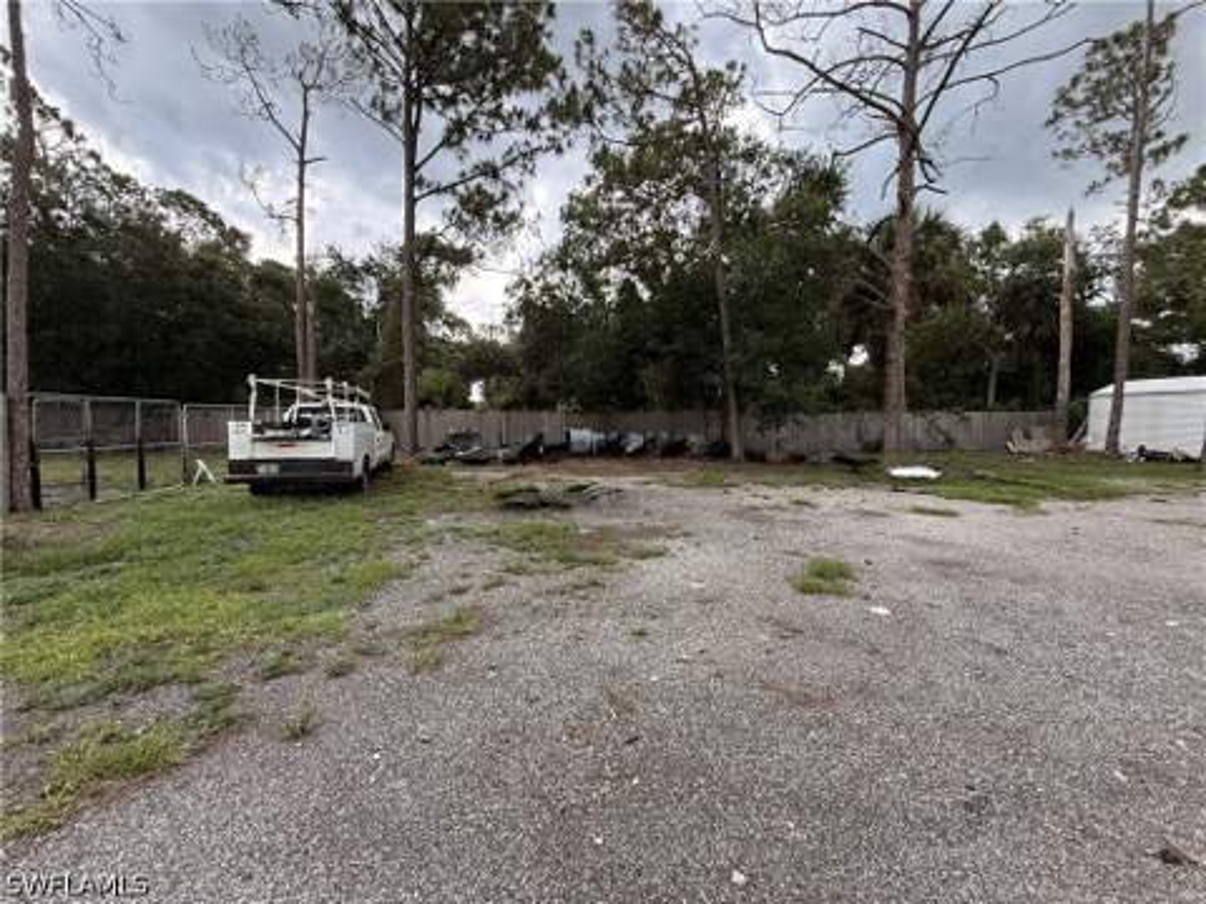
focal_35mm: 14
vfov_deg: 85.7
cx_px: 603
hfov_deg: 102.1
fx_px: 488
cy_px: 452
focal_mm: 2.22
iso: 64
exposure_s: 1/142
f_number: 2.2
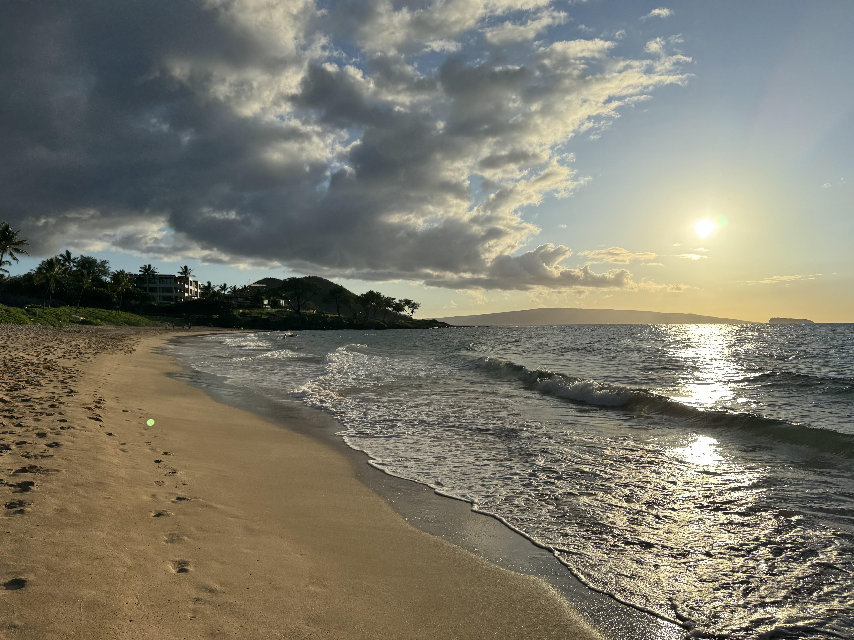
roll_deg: +0.9
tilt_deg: -0.1
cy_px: 320
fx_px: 592
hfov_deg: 71.6
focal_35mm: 24
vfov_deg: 56.8
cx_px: 427
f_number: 1.78
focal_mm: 6.76
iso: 64
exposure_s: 1/12346
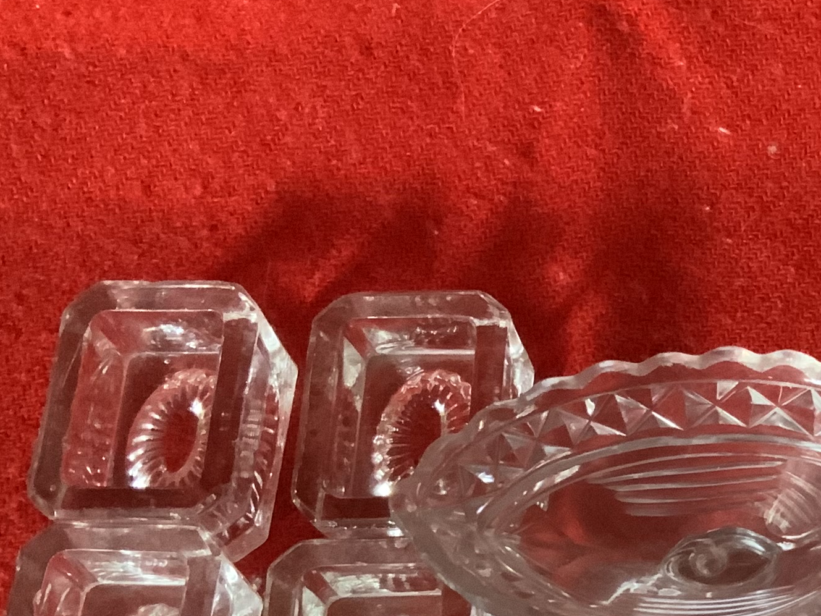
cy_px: 520
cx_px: 1093
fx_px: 2087
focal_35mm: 88
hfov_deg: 20.2
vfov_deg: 16.6
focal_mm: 3
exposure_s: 1/30
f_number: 1.8
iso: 400
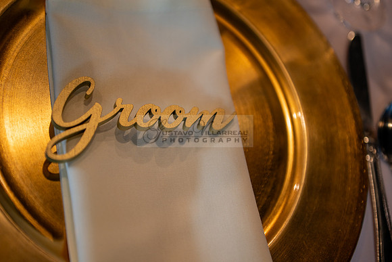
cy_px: 131
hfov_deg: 39.6
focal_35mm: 50
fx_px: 545
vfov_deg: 27.0
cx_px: 196
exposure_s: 1/100
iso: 160
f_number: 2.8
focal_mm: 50
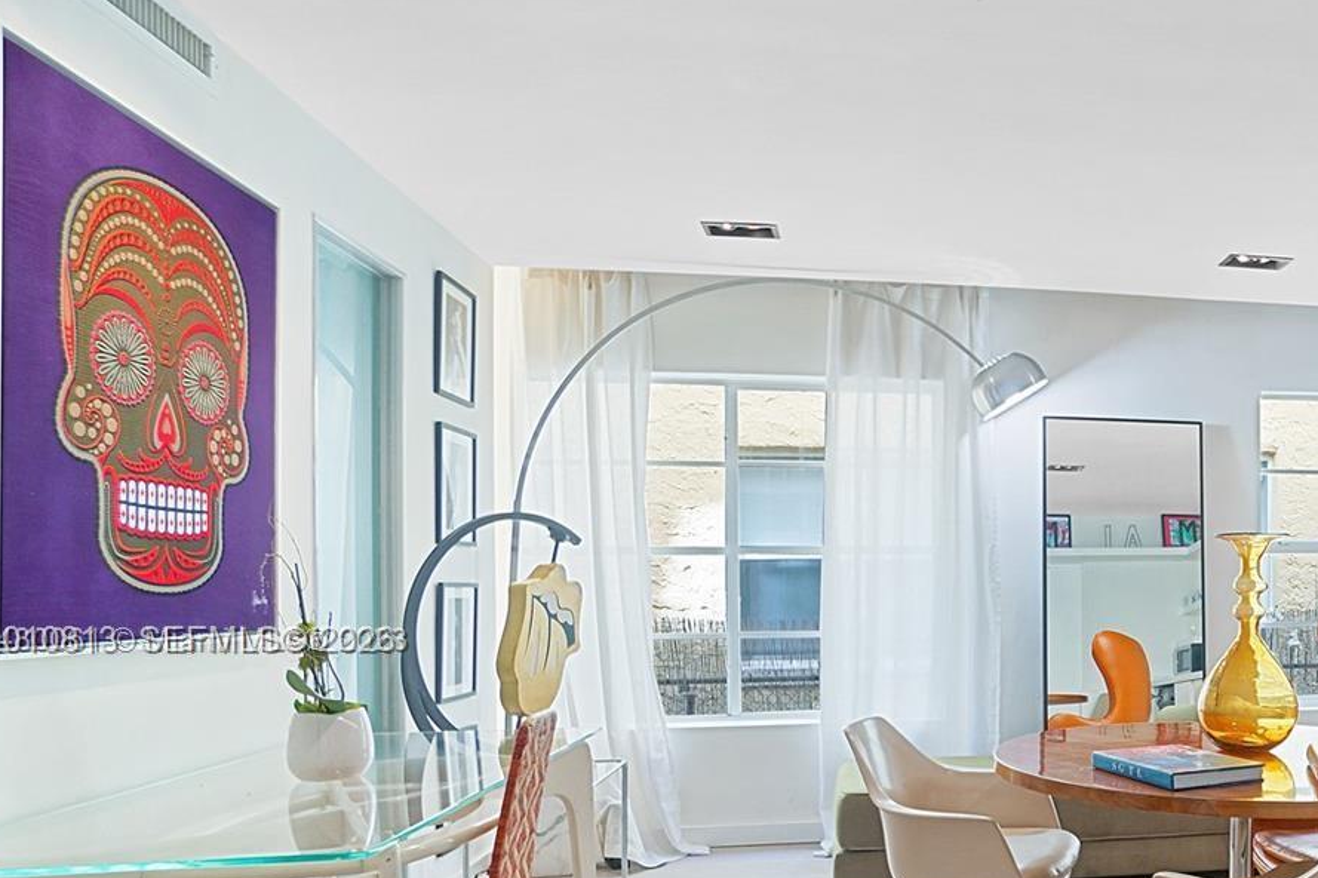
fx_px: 988
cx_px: 1119
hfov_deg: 59.9
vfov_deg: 46.4
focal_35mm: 27
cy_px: 642
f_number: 4
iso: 250
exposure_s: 1/25
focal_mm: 10
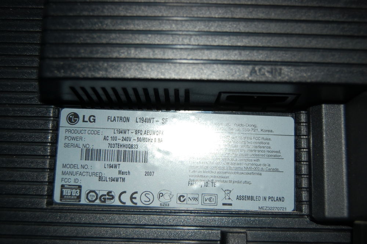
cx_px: 184
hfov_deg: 41.1
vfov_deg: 28.0
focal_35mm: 48
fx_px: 489
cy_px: 122
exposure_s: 1/60
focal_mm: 32
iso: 200
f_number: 4.5
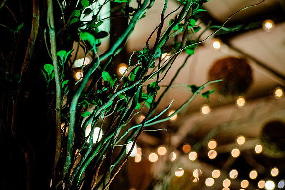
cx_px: 142
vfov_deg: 22.6
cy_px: 95
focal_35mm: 60
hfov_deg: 33.4
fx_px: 475
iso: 2500
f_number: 3.2
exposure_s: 1/125
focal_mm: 60
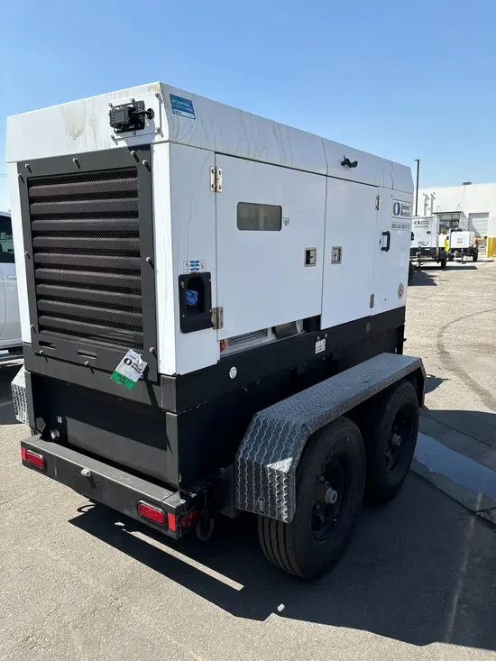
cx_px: 248
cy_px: 330
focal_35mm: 26
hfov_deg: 53.1
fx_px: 497
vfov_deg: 67.3
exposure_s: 1/2024
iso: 50
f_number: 1.6
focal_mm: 5.96
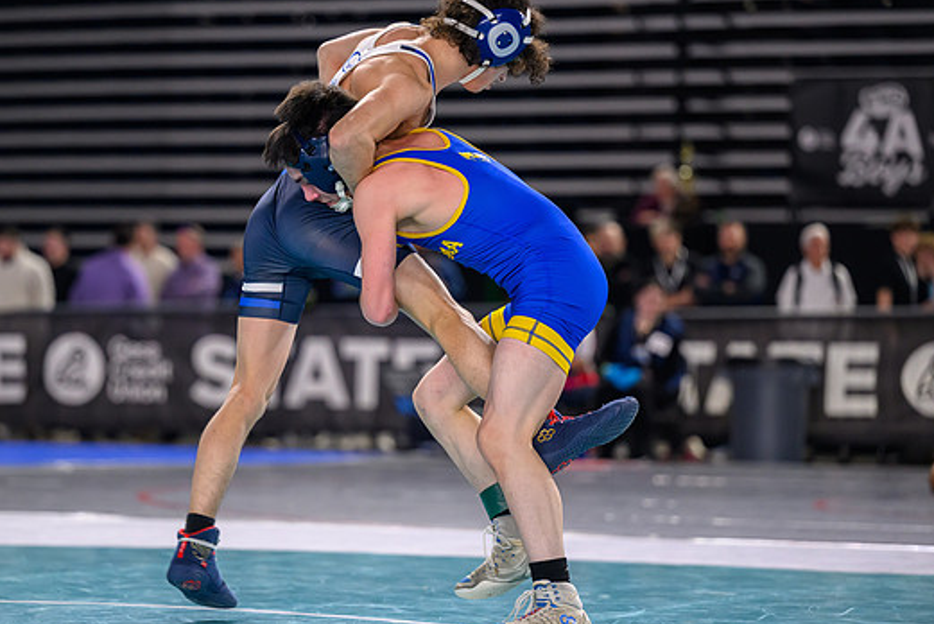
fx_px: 3816
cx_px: 396
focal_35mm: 147
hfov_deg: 14.0
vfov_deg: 9.3
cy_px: 316
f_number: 2.8
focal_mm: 125
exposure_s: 1/800
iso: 2500
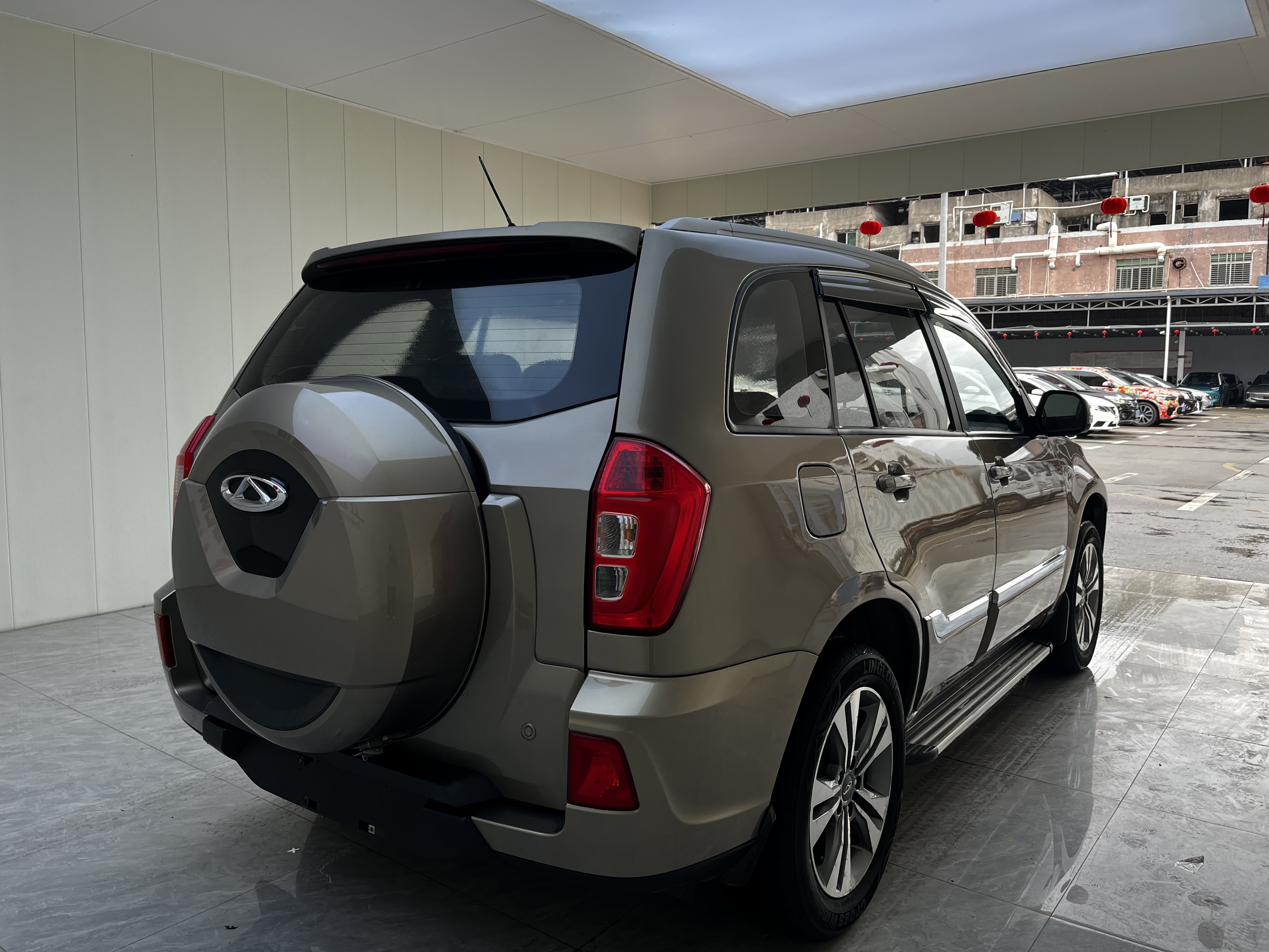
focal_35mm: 26
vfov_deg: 53.1
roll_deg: -0.1
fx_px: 953
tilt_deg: -5.7
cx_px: 634
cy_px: 476
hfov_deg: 67.3
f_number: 1.6
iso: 40
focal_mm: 5.1
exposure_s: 1/175
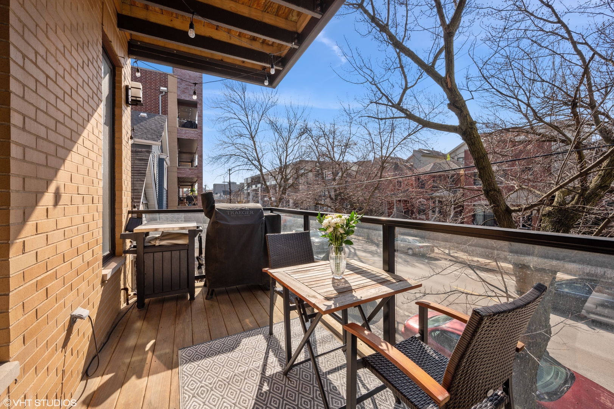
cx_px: 307
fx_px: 239
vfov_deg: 81.1
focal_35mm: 14
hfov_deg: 104.3
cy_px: 204
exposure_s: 1/20
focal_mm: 14
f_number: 11
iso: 100
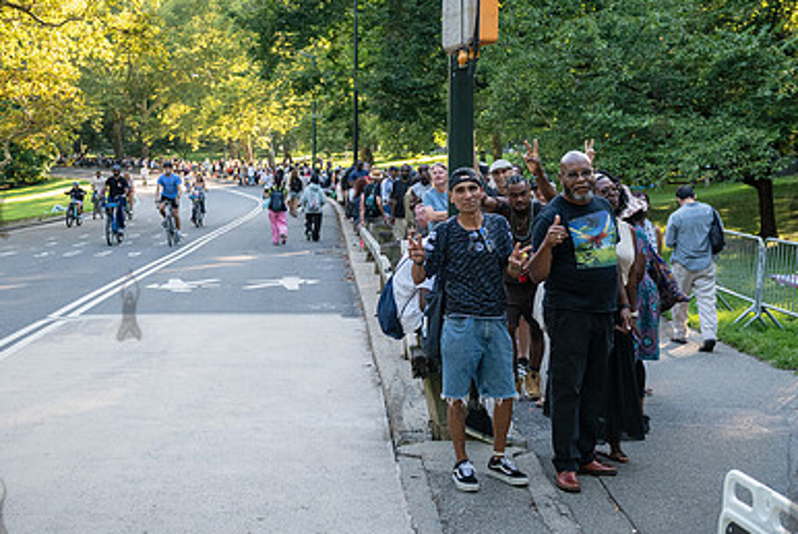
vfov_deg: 24.6
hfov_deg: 36.2
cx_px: 356
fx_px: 1220
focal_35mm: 55
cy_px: 214
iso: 2000
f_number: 3.5
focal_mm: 32
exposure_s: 1/1000
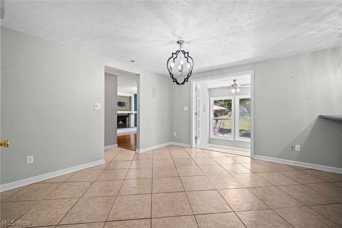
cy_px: 114
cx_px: 171
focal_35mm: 15
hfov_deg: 100.4
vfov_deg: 77.3
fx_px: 142
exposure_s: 1/4
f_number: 9
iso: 250
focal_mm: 15
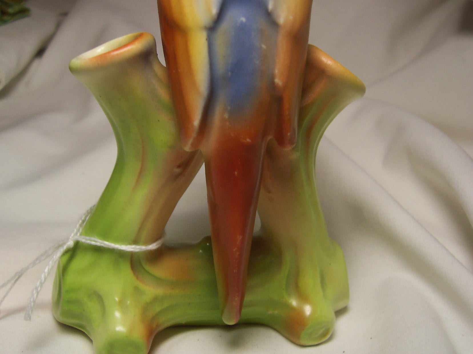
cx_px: 236
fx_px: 506
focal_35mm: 37
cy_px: 177
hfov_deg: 50.1
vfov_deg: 38.7
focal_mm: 5.6
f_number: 2.8
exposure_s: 1/90
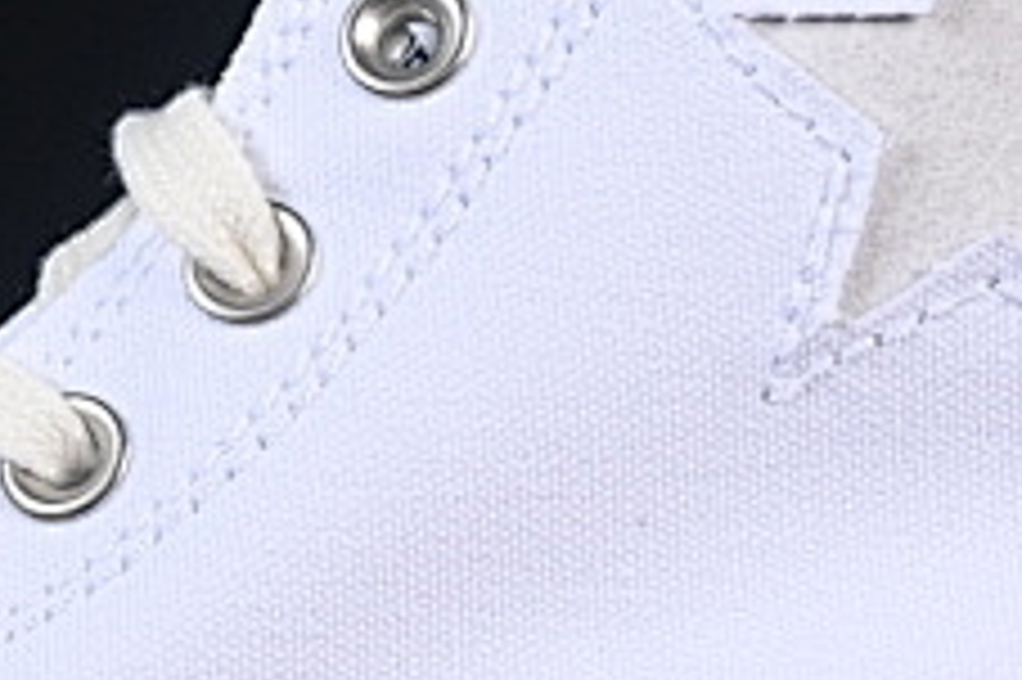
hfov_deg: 5.8
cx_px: 90
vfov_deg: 3.8
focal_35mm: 357
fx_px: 10127
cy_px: 342
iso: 160
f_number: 8
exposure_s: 1/80
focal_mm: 50
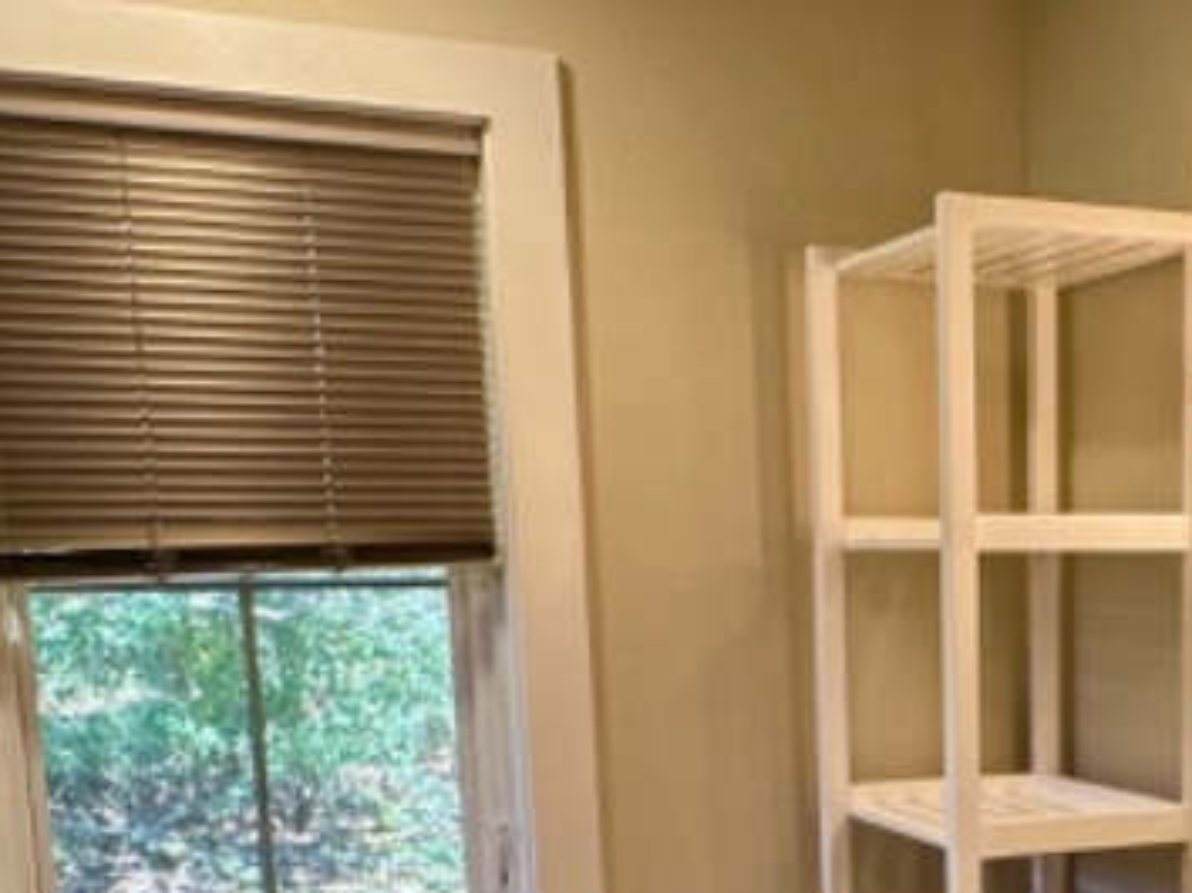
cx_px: 1128
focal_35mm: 57
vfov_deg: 24.5
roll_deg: +0.2
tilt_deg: -8.1
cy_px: 876
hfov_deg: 31.8
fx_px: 1961
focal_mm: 2.22
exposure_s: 1/120
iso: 160
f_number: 2.2
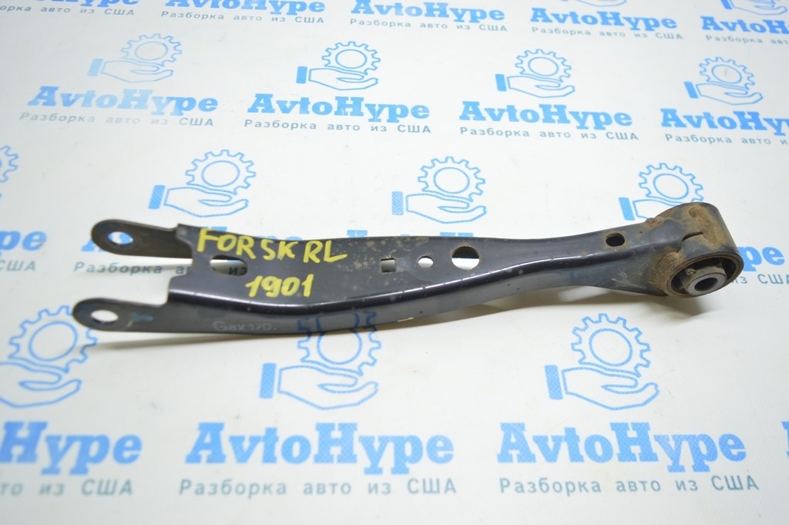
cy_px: 262
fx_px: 657
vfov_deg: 43.5
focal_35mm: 30
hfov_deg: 62.0
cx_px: 394
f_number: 3.5
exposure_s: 1/40
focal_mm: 20
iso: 400
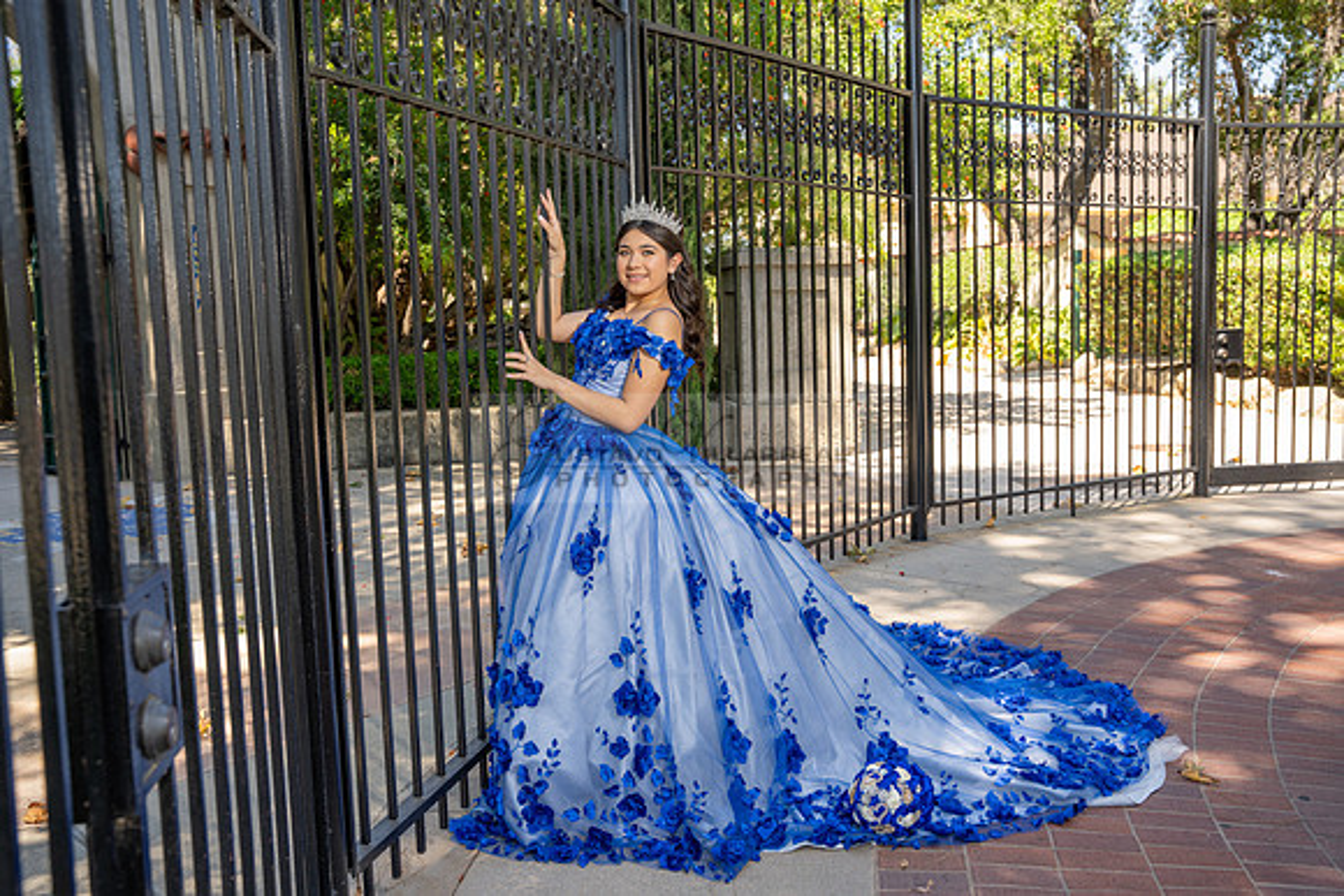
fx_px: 1273
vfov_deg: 38.8
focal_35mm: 34
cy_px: 448
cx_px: 672
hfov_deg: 55.6
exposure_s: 1/200
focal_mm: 34.1
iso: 125
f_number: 4.5
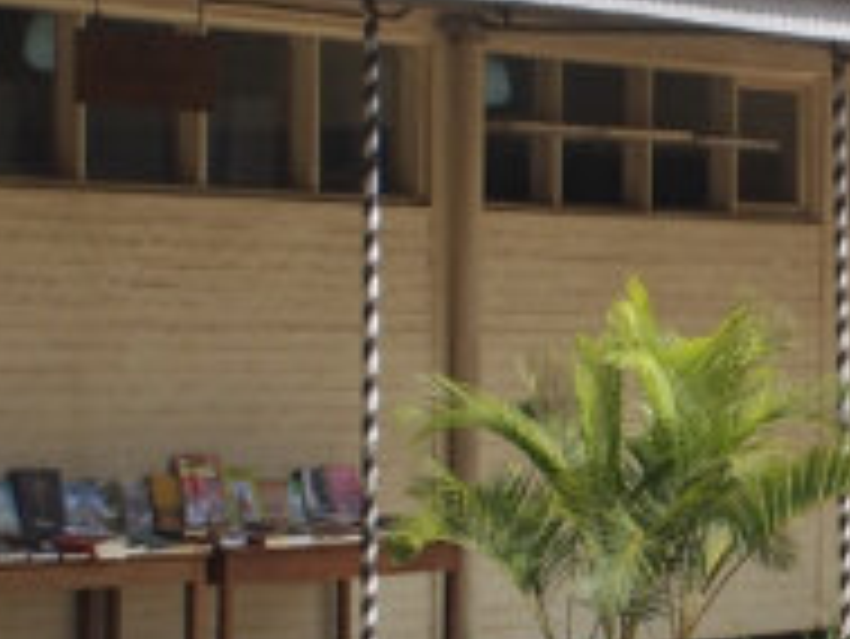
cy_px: 482
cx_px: 1212
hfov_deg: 12.0
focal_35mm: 158
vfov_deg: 9.4
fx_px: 3882
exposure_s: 1/400
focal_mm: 14
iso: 200
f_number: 8
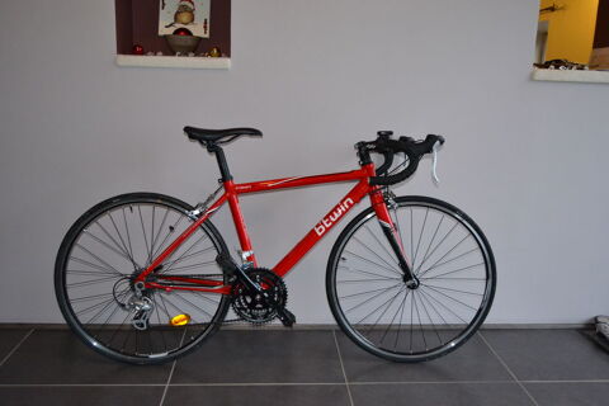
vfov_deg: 40.0
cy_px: 203
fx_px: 558
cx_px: 304
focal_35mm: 33
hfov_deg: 57.2
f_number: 3.5
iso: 2200
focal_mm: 22
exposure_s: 1/60
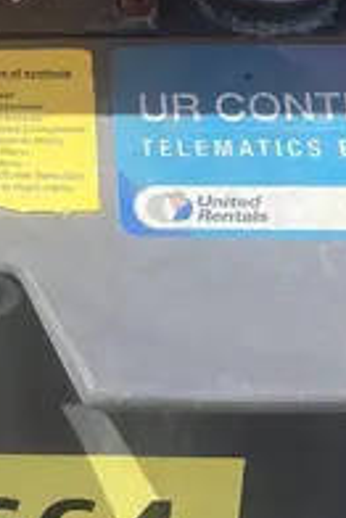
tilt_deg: -27.3
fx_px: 1569
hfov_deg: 12.2
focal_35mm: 109
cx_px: -119
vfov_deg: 18.7
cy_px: 194
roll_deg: +0.8
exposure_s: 1/1517
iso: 32
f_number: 1.8
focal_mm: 3.99
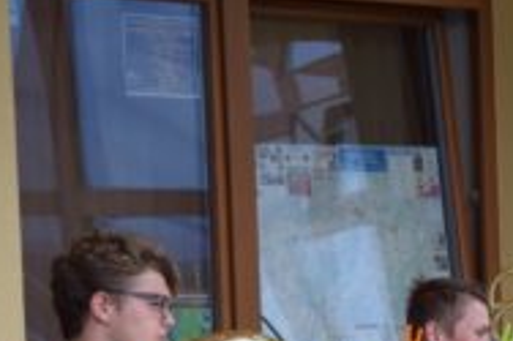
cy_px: 430
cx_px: 449
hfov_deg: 6.7
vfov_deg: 4.4
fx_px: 4399
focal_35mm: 309
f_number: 5.3
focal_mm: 80
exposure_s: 1/400
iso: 400
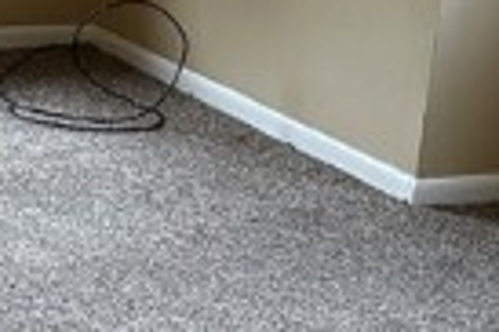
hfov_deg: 13.4
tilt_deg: -12.6
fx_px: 1938
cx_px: -342
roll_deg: -0.5
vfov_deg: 9.7
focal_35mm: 140
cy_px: -18
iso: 125
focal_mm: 6.86
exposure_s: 1/60
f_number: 1.78
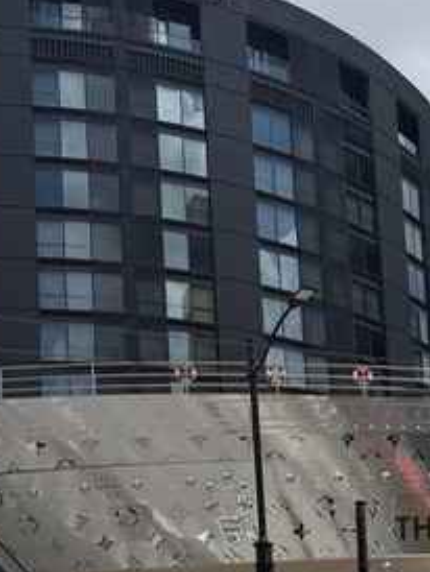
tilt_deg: +6.0
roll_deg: +4.3
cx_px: 470
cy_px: 670
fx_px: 1174
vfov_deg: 24.9
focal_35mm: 71
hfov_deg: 19.9
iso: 80
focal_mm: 6.76
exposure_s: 1/6173
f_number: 1.78
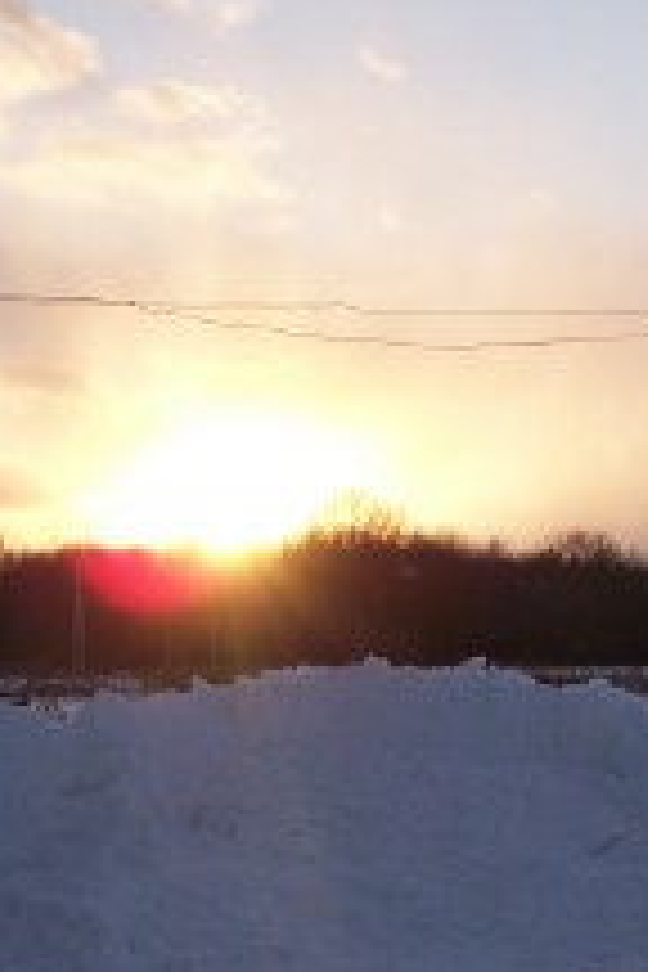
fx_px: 1971
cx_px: 747
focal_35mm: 73
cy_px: 655
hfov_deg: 17.9
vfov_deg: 27.5
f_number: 4.8
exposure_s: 1/350
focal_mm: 8
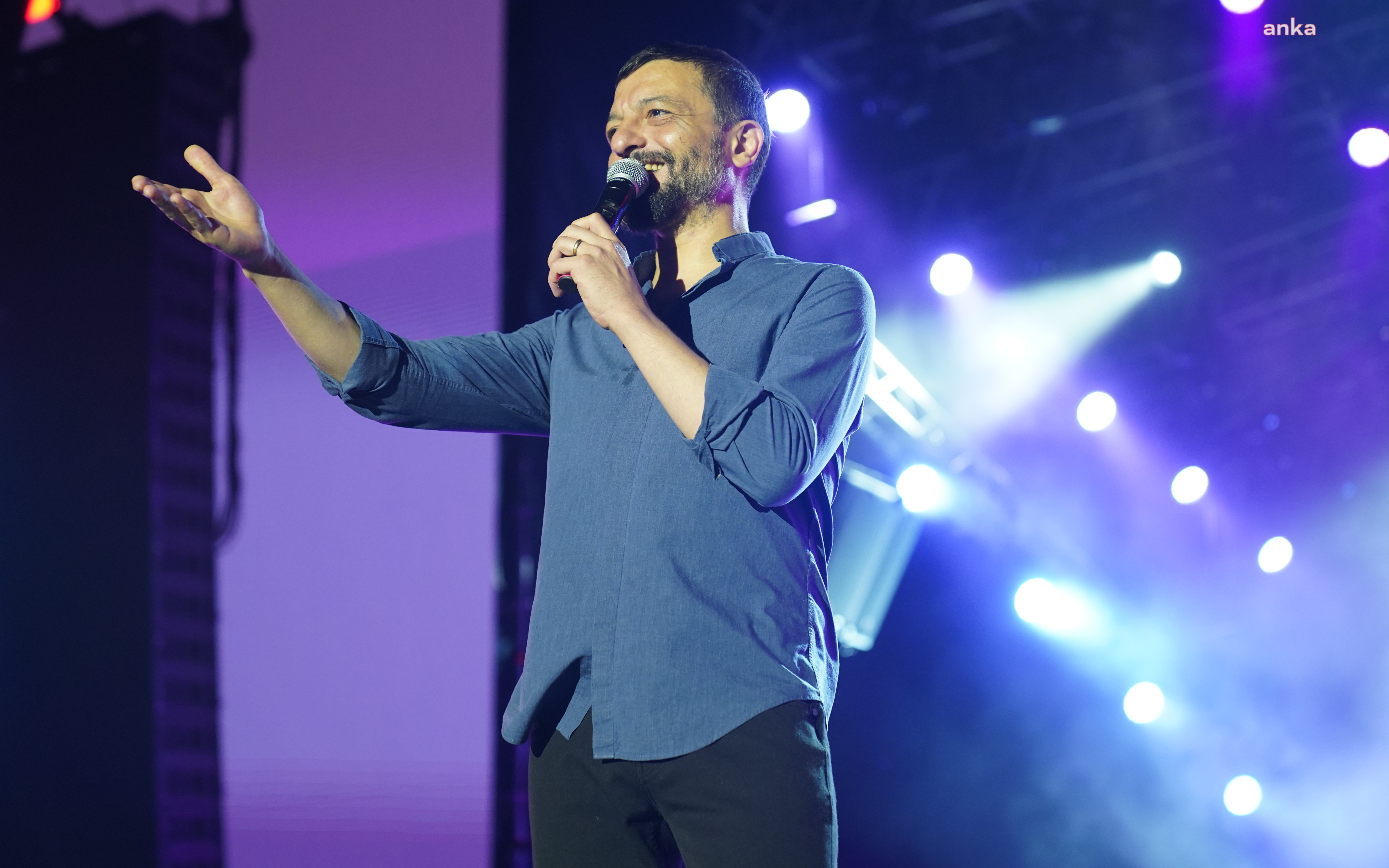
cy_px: 408
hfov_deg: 28.6
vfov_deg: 18.1
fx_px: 2726
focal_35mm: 72
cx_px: 695
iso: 2000
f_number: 2.8
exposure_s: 1/200
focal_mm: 70
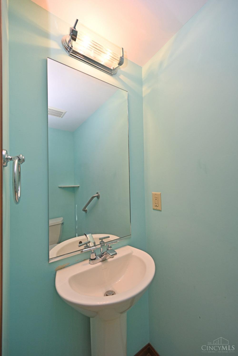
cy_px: 178
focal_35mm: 14
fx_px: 139
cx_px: 119
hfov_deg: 81.2
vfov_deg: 104.3
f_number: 4.5
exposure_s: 1/80
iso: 200
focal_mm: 14
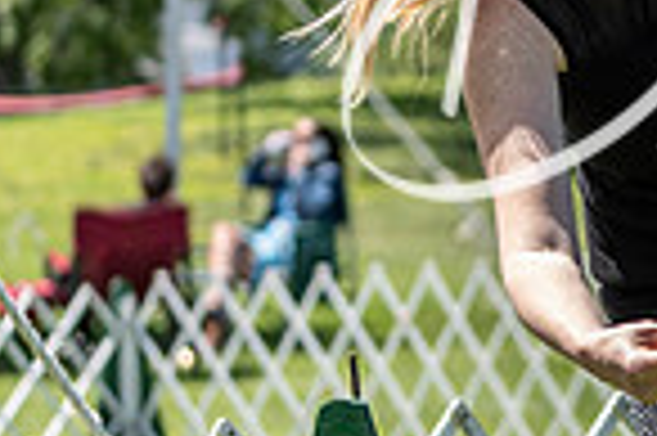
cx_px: 994
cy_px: 281
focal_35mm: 413
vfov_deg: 3.3
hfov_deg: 5.0
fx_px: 7529
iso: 320
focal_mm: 104
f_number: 4
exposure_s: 1/1250
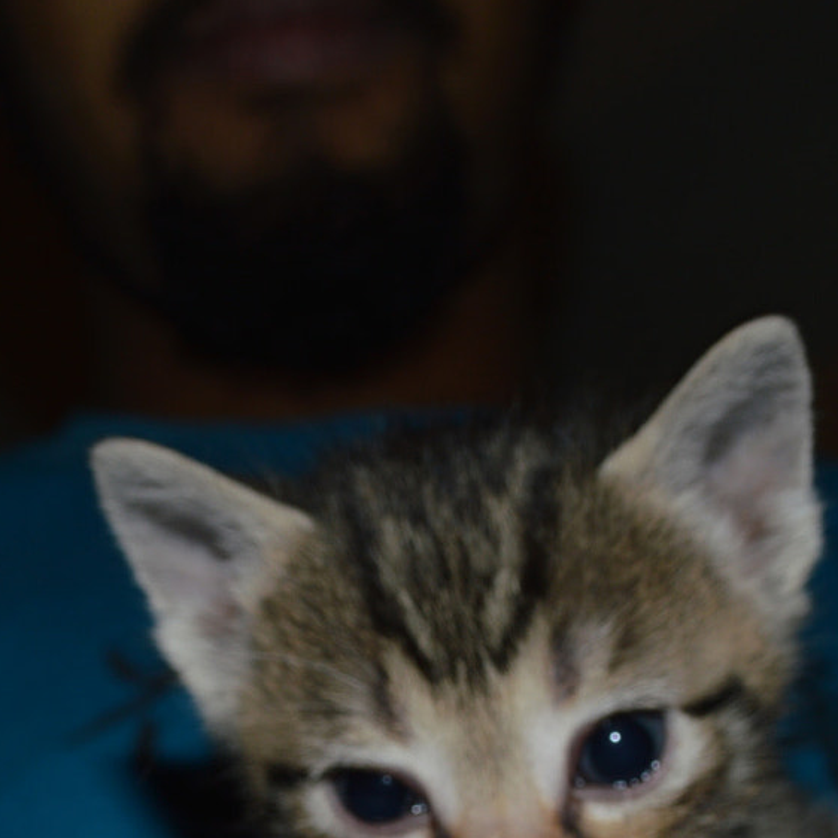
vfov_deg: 19.6
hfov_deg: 19.9
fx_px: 2383
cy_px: 740
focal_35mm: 87
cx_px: 335
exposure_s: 1/60
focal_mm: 24
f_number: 8
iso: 100
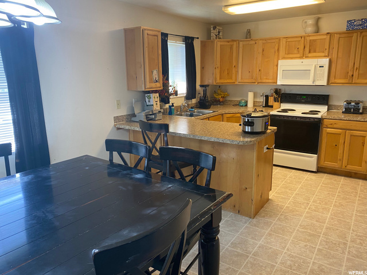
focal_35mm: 26
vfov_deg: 53.1
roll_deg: +0.7
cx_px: 184
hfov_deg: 67.3
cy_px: 138
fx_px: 276
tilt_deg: -13.0
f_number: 1.8
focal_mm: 4.25
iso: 100
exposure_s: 1/60
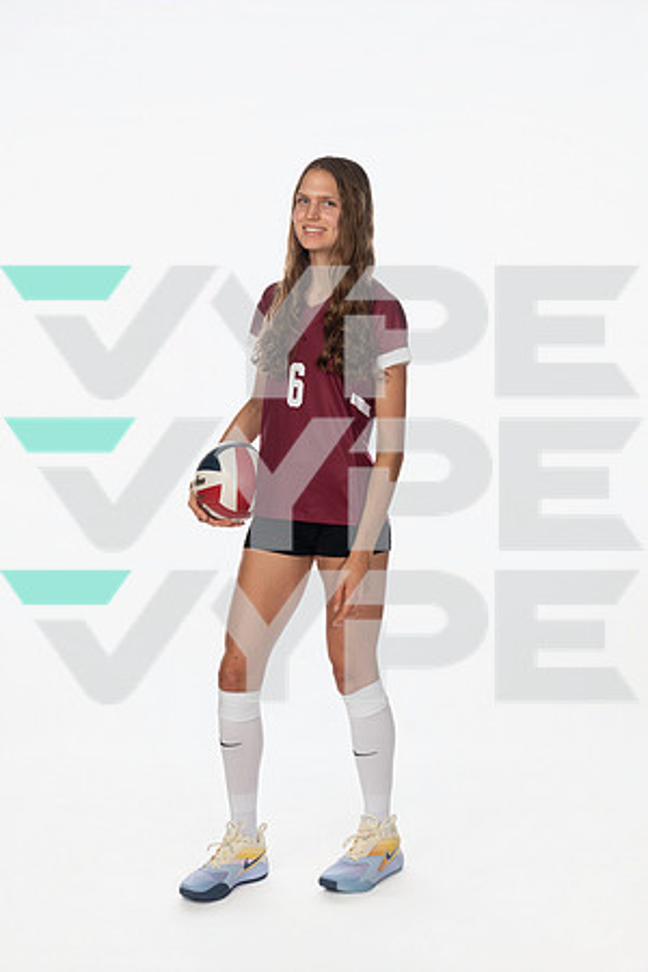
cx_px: 324
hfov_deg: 21.2
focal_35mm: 64
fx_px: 1728
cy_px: 486
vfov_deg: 31.4
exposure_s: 1/250
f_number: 8
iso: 640
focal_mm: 64
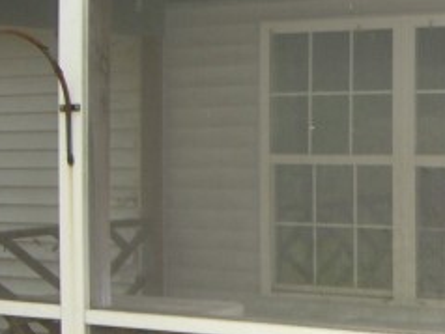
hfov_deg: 18.0
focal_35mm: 102
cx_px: 581
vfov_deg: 14.5
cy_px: 192
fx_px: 1313
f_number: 2.7
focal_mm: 6.2
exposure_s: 1/125
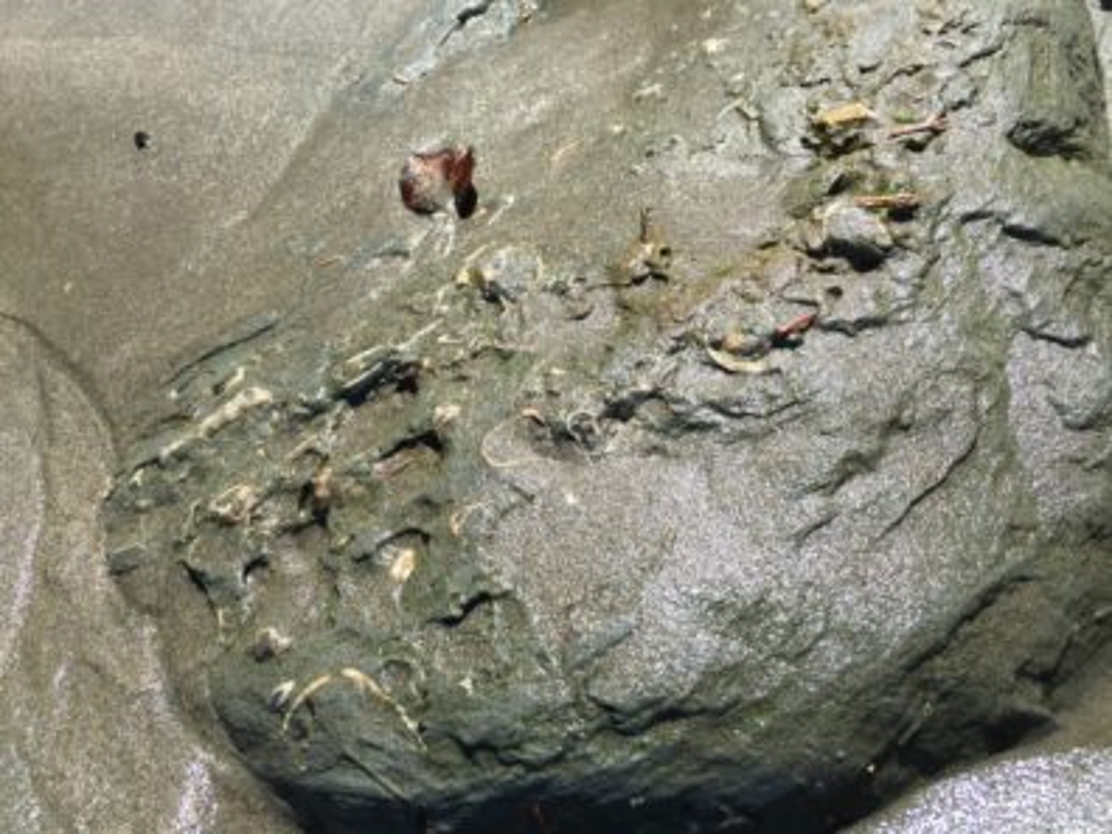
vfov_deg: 48.2
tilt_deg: -41.8
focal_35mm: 29
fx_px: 932
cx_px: 556
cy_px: 417
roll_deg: +12.6
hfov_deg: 61.7
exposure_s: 1/1799
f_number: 2.2
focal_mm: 4.15
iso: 32
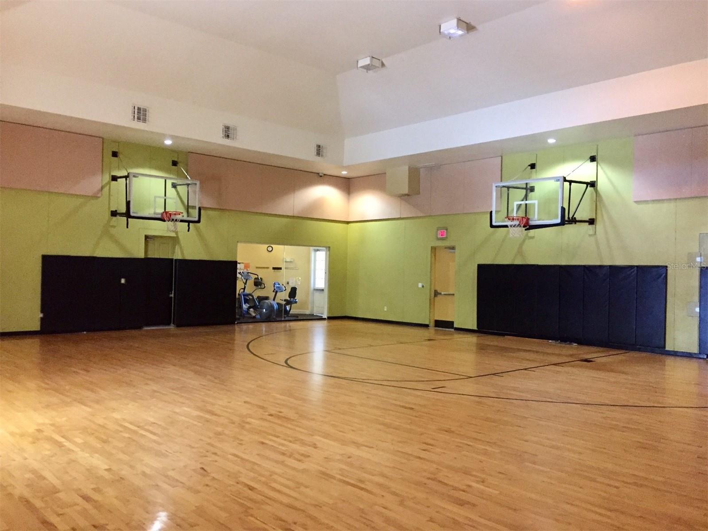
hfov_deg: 61.7
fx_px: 593
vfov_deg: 48.2
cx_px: 354
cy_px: 266
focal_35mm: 29
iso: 320
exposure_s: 1/15
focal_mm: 4.15
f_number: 2.2
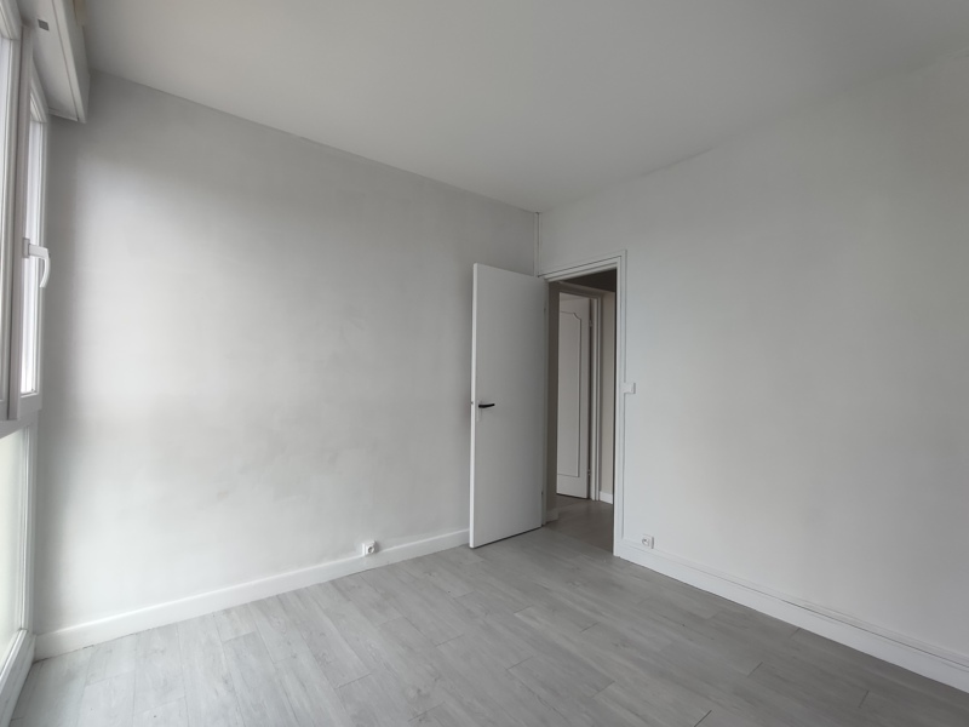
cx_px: 484
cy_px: 364
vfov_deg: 89.9
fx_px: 364
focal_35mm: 13
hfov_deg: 106.2
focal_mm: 1.66
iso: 50
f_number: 2.2
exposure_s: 1/148
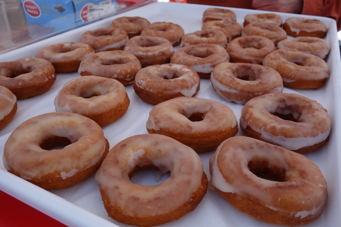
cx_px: 170
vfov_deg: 46.4
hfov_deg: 65.5
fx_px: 265
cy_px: 114
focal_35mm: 28
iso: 125
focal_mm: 10.4
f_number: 5.6
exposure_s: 1/250
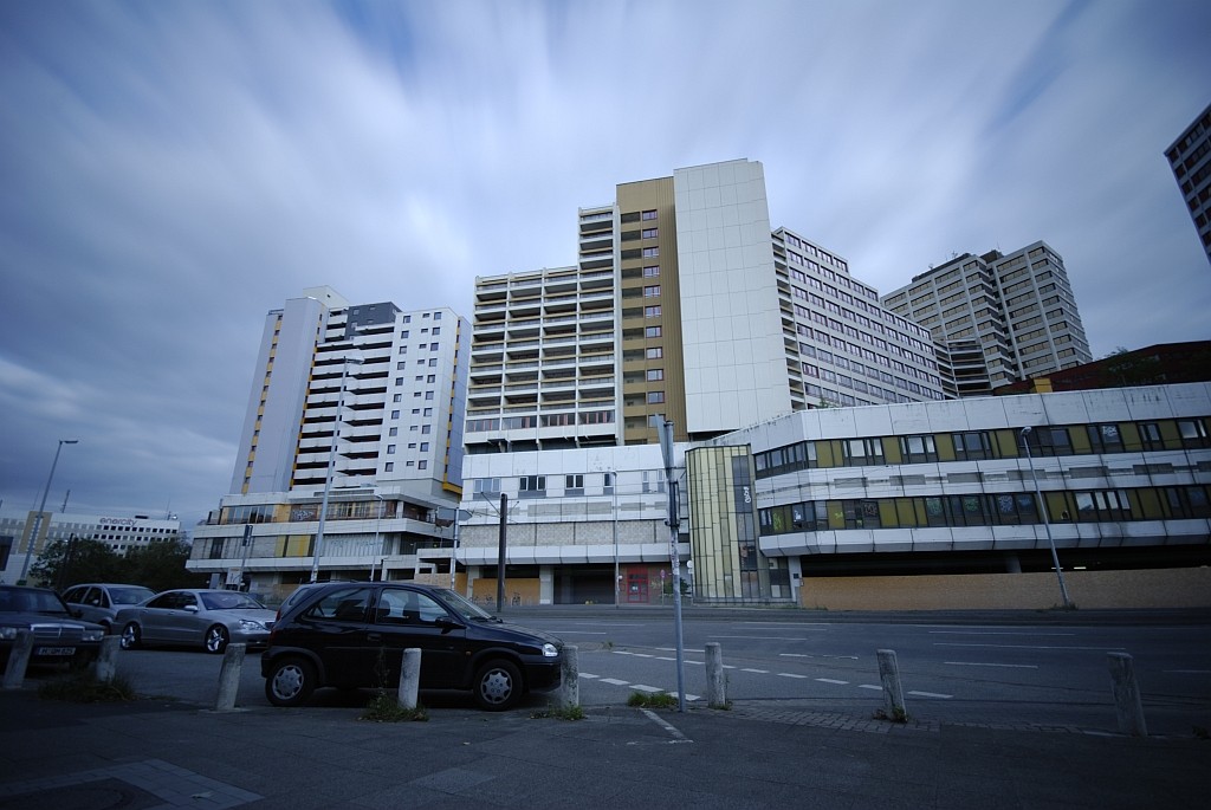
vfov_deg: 77.5
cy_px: 405
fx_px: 505
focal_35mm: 15
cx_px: 606
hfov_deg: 100.3
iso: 100
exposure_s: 30
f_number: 7.1
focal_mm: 10
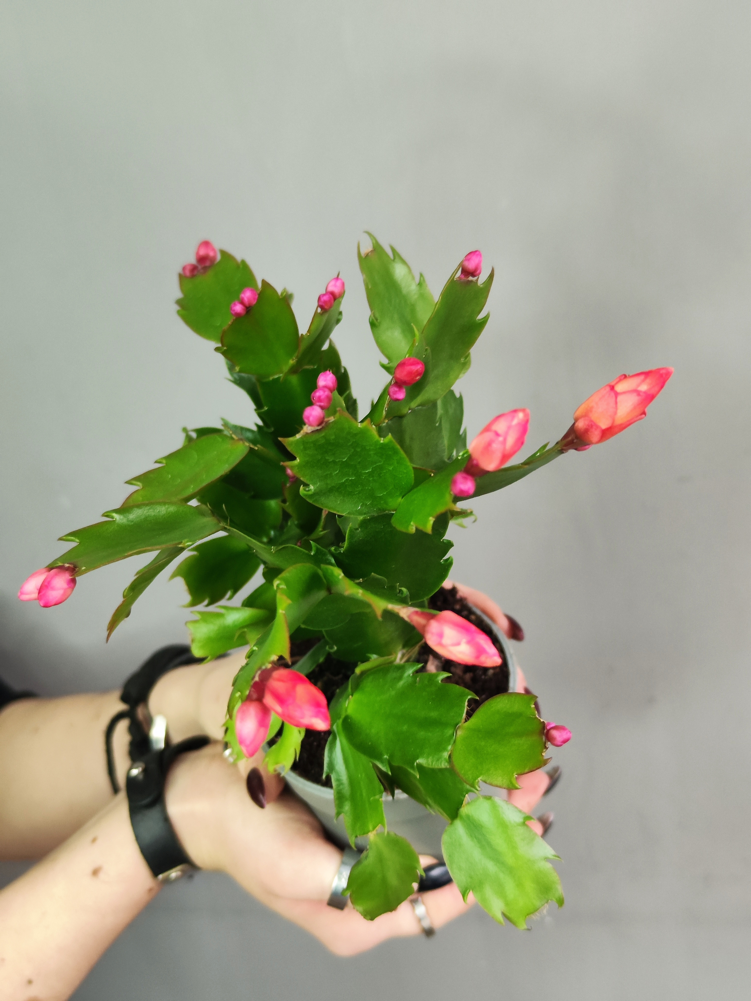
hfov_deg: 58.9
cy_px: 500
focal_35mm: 23
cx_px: 376
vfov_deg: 73.9
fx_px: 665
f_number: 1.69
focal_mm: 7.01
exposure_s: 1/67.1
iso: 1400
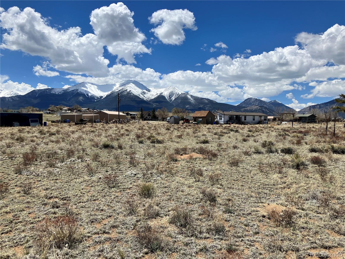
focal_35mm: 28
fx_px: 279
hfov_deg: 63.4
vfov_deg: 49.7
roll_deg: +0.6
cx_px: 172
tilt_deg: +2.8
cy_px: 130
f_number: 1.8
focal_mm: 3.99
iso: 32
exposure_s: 1/3745
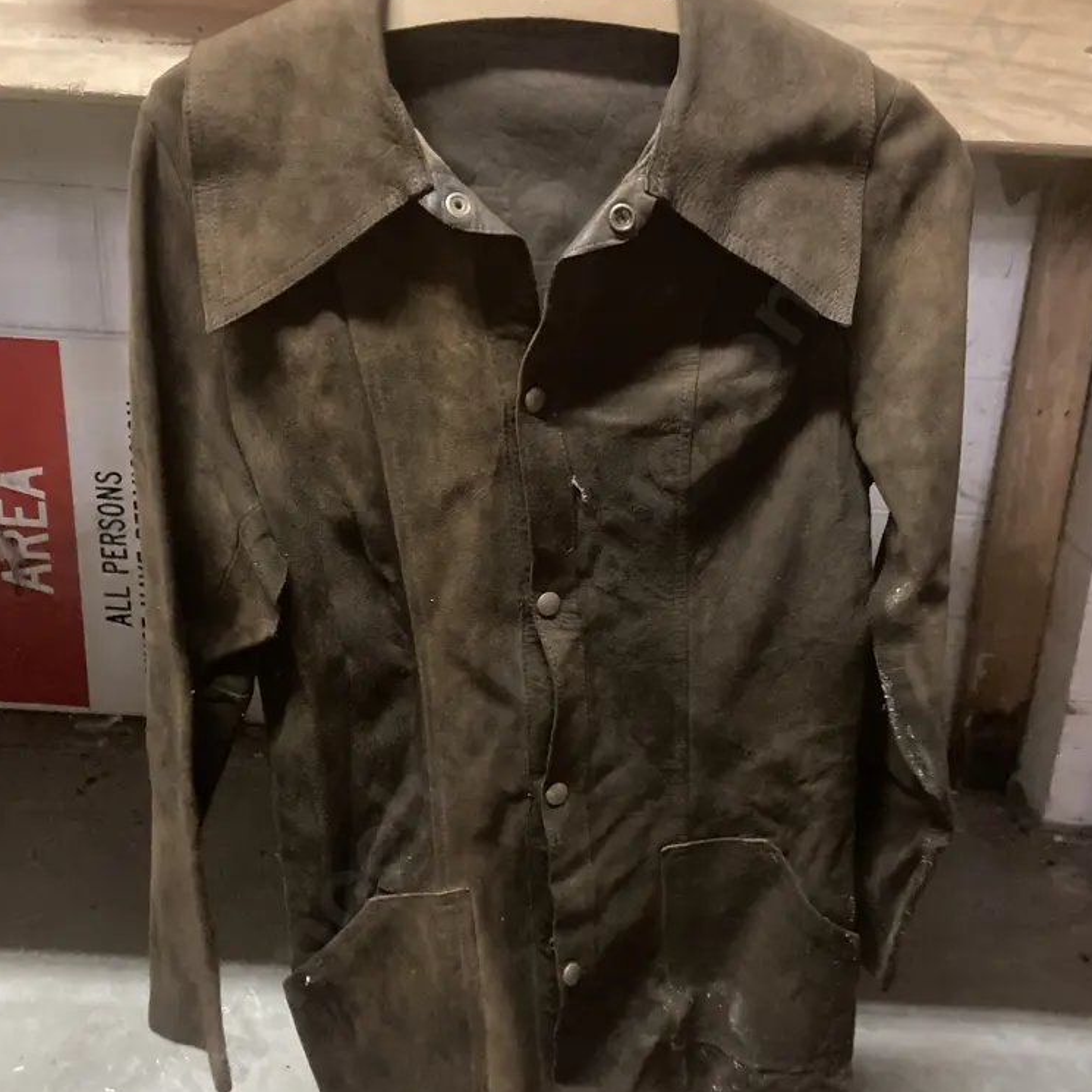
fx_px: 1213
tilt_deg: -19.3
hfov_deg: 48.4
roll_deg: -5.2
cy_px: 617
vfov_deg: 48.3
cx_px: 558
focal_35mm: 34
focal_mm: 3.99
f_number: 1.8
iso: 640
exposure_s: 1/20
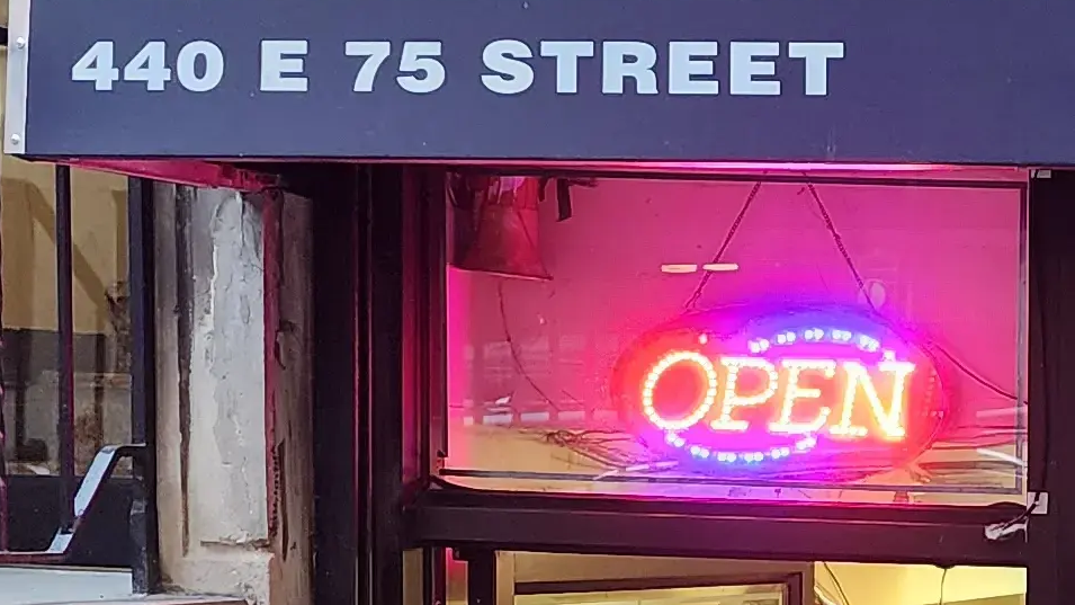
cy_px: 610
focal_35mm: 105
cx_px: 1373
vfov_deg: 11.4
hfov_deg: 19.0
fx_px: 2993
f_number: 1.8
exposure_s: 1/120
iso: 500
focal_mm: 6.4
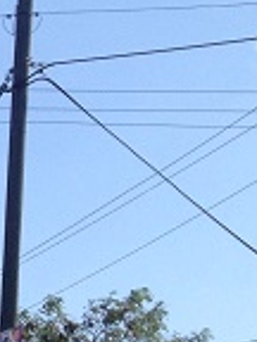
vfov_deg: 10.0
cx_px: -571
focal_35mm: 194
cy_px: 449
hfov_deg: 6.8
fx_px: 1920
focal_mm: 4.28
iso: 50
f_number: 2.4
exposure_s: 1/2045
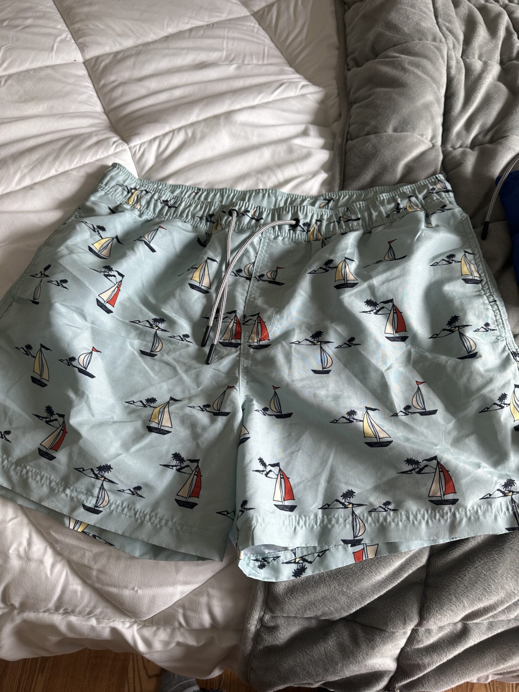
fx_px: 480
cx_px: 260
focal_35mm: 24
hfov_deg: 56.8
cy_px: 346
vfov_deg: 71.6
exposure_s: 1/121
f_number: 1.78
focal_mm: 6.86
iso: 100
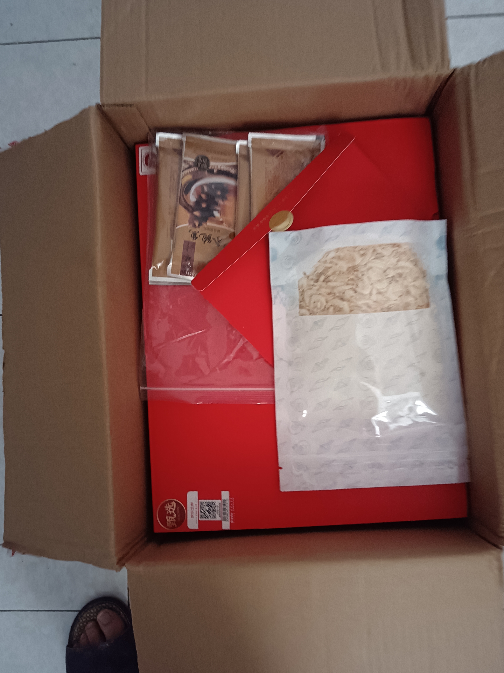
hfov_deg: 51.4
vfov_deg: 65.3
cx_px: 252
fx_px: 524
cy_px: 336
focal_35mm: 27
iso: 2773
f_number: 1.9
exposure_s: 1/25
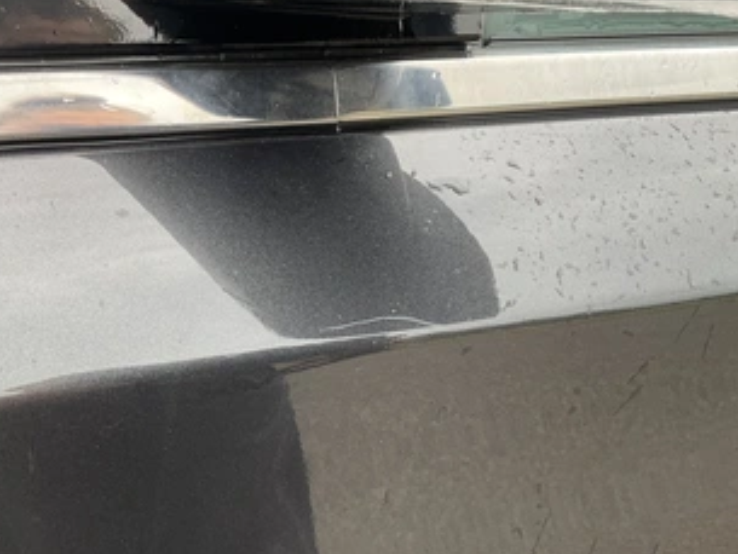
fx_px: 810
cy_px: 252
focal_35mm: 38
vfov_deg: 37.7
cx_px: 331
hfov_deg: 48.9
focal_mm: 3
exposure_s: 1/122
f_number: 1.8
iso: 25
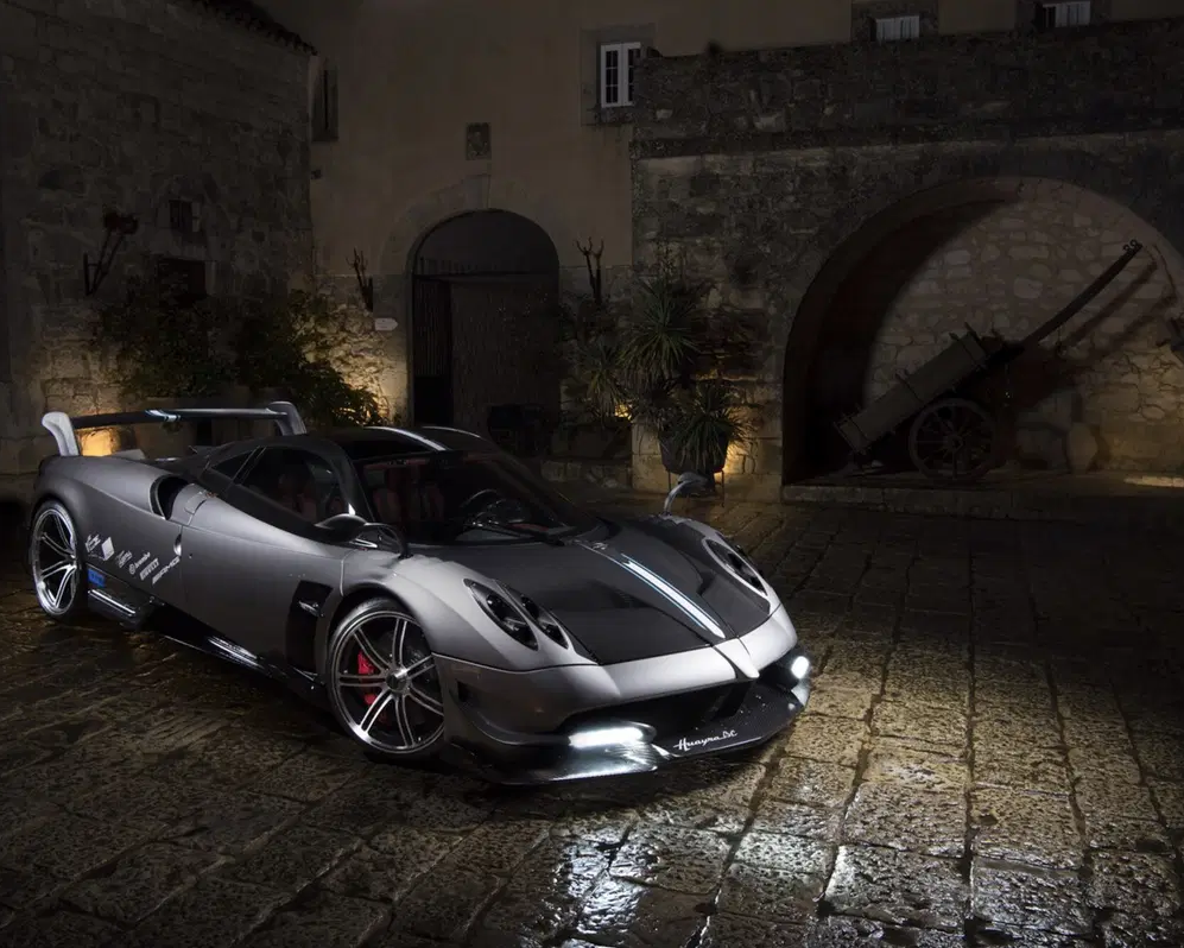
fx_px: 1227
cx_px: 558
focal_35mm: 35
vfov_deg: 42.2
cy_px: 474
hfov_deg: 51.5
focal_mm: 31
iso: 100
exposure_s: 1/250
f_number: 8
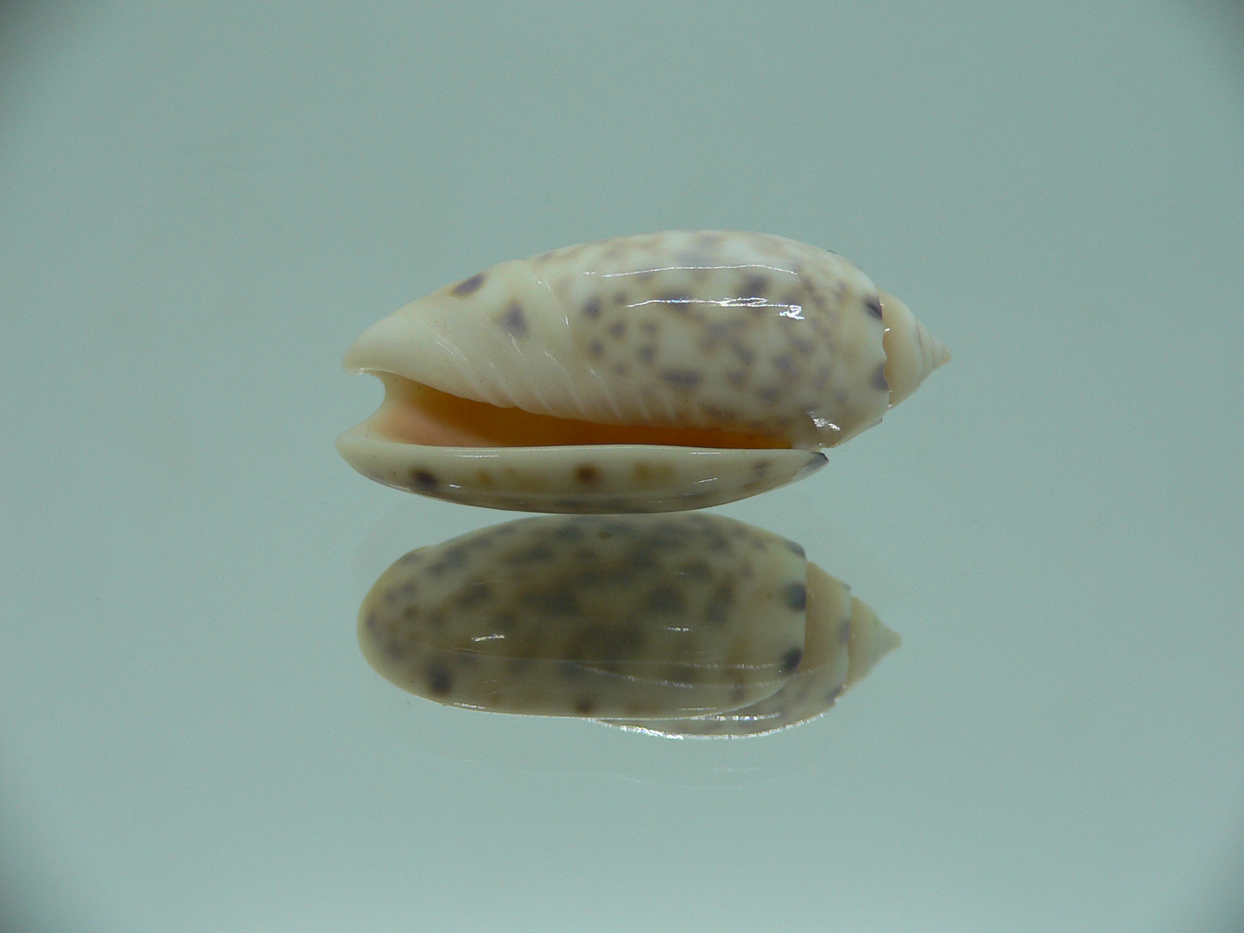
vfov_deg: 40.7
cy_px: 466
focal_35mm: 35
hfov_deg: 52.6
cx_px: 622
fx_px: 1258
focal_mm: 4.6
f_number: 2.8
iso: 80
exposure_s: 1/60
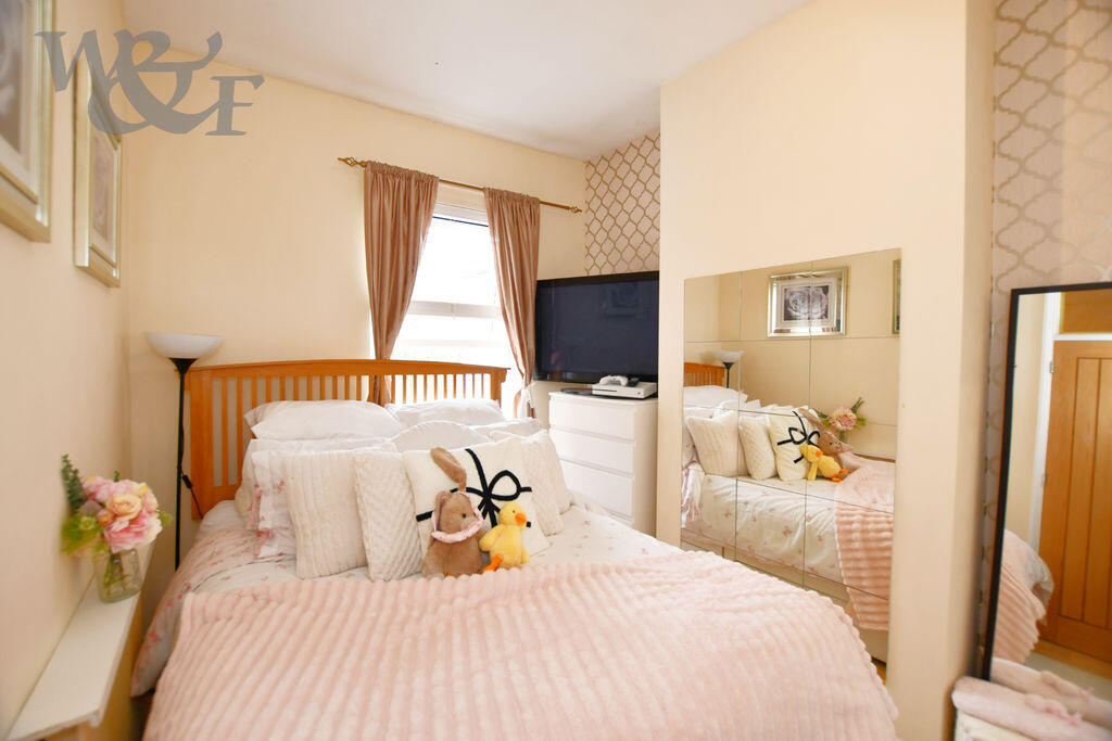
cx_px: 556
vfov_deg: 77.3
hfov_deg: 100.4
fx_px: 463
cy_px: 370
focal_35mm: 15
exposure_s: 1/60
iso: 280
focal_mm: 10
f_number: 4
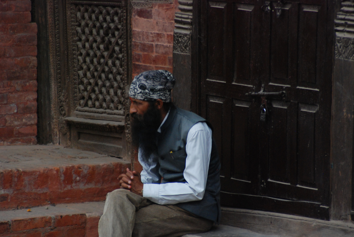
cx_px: 177
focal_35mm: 300
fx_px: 2954
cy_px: 118
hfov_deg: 6.9
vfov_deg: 4.6
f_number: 5.6
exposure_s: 1/800
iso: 1000
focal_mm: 200
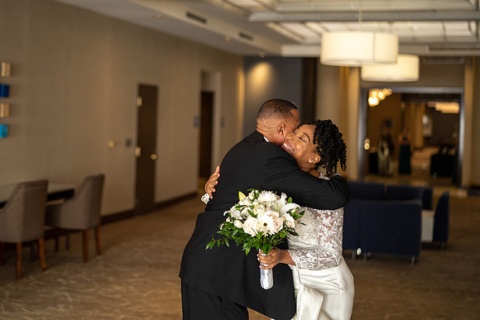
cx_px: 159
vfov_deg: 20.3
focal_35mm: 67
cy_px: 106
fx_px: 893
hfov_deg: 29.9
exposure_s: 1/250
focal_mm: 50
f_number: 1.4
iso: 500
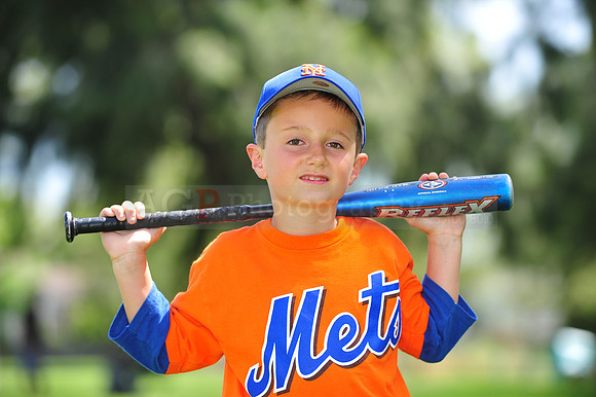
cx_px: 298
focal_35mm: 200
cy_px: 198
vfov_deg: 6.9
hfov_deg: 10.3
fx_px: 3309
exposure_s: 1/400
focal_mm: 200
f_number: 4.5
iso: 200
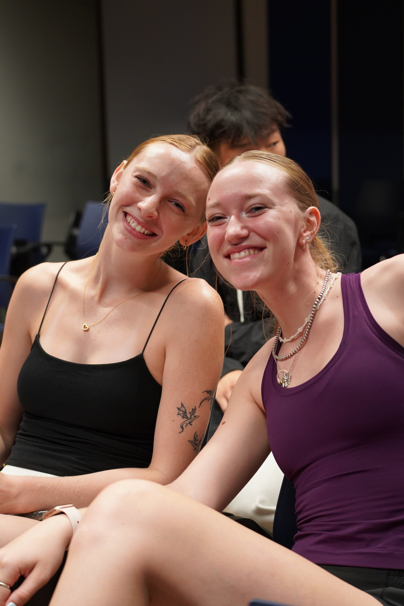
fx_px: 1229
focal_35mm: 73
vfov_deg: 27.7
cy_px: 303
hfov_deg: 18.7
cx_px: 202
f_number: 4.5
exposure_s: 1/160
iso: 2500
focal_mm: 73
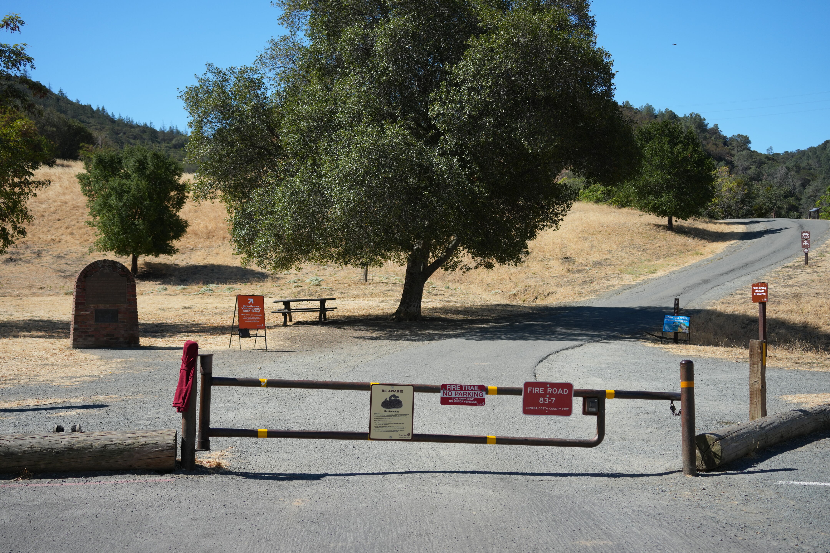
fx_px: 1153
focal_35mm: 50
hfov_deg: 39.6
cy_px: 276
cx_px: 415
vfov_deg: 27.0
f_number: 4.5
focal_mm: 50
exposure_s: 1/2000
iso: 320
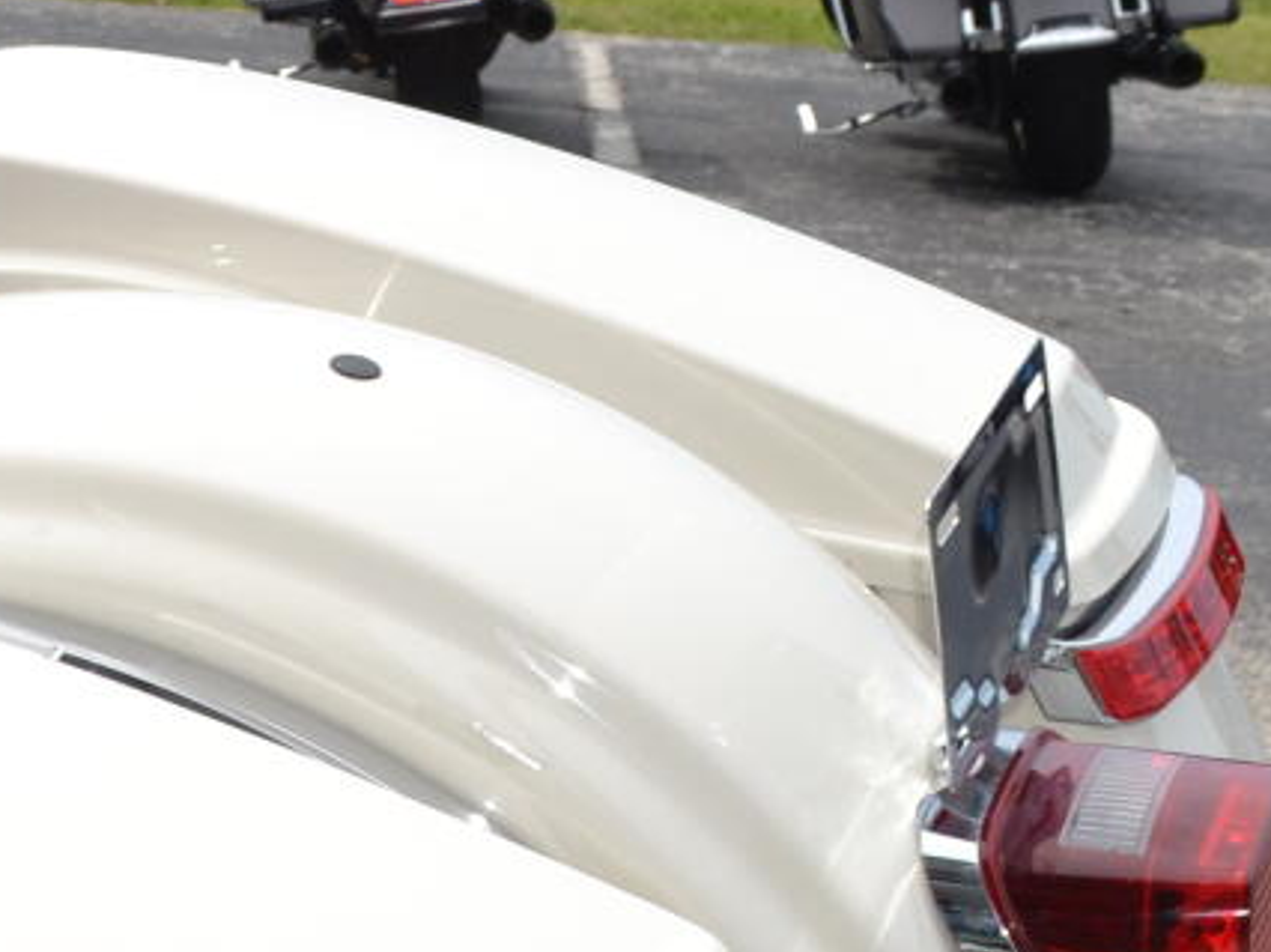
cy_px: 395
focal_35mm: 122
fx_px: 4477
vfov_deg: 12.1
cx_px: -782
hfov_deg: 14.7
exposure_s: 1/200
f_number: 8
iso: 100
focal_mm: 18
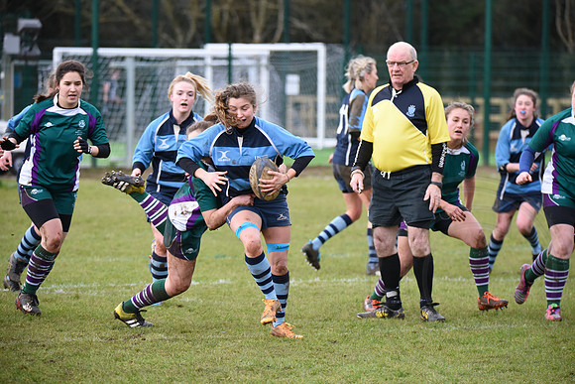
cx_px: 288
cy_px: 192
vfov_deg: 5.1
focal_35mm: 270
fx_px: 4313
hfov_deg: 7.6
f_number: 7.1
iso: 2000
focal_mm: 270
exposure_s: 1/1250
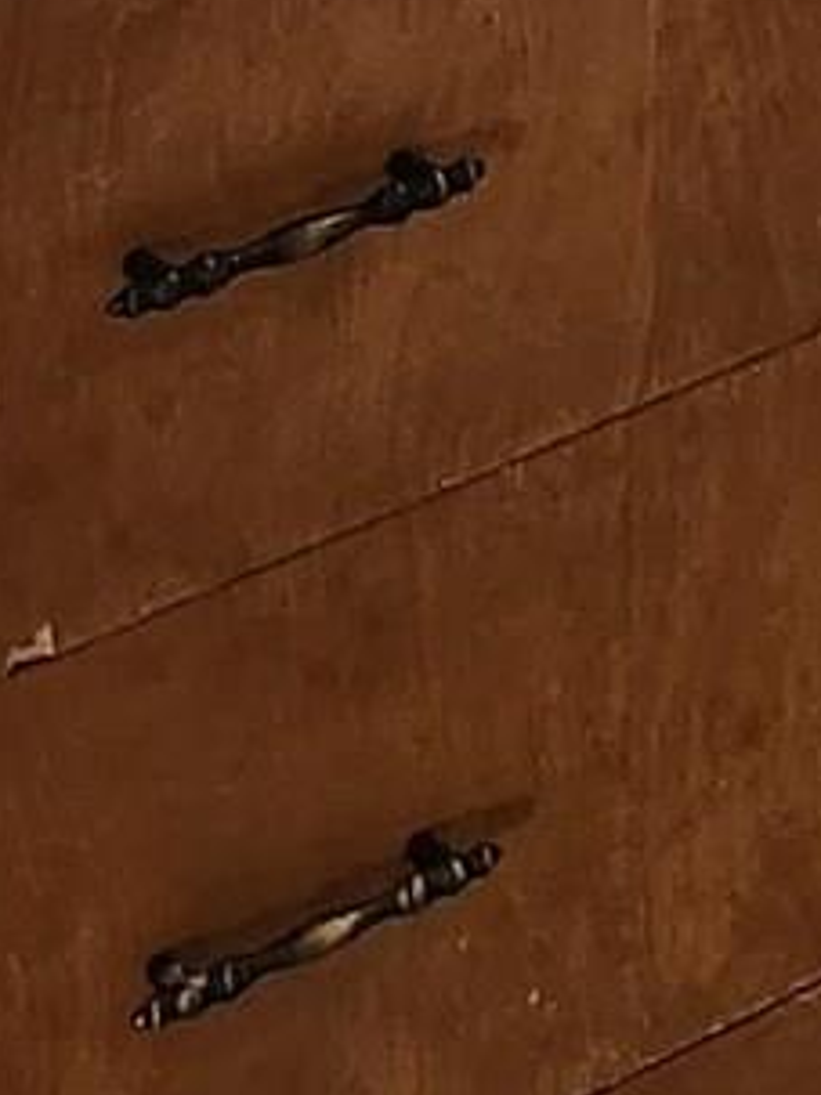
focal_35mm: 175
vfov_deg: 9.1
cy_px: -2197
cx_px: 2119
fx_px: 5538
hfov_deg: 7.7
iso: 400
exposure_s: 1/120
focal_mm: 5.54
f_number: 1.8
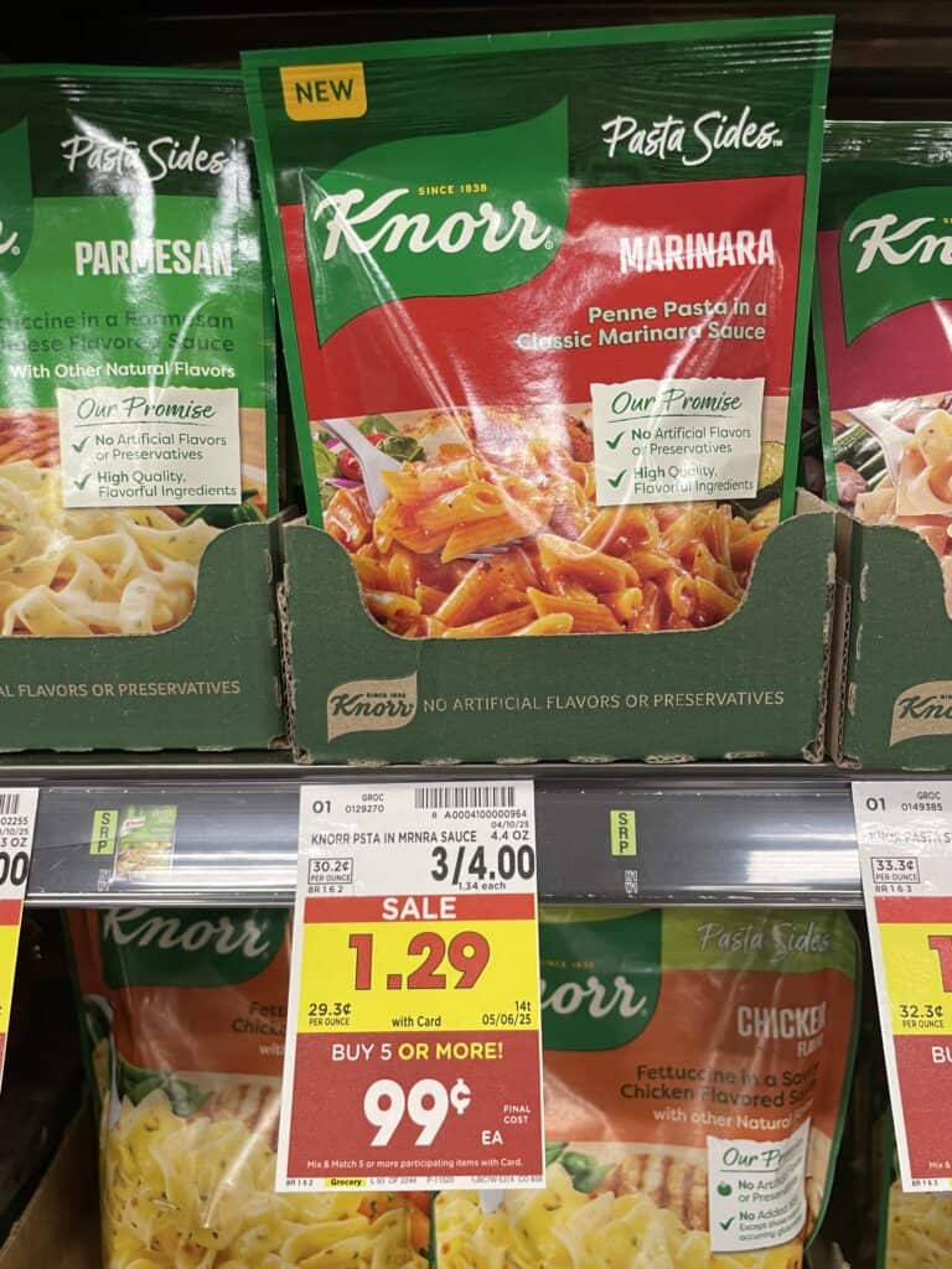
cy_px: 634
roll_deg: +0.9
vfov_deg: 67.3
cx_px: 476
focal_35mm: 26
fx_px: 953
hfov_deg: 53.1
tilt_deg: -15.8
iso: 100
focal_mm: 4.2
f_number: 1.6
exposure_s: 1/64
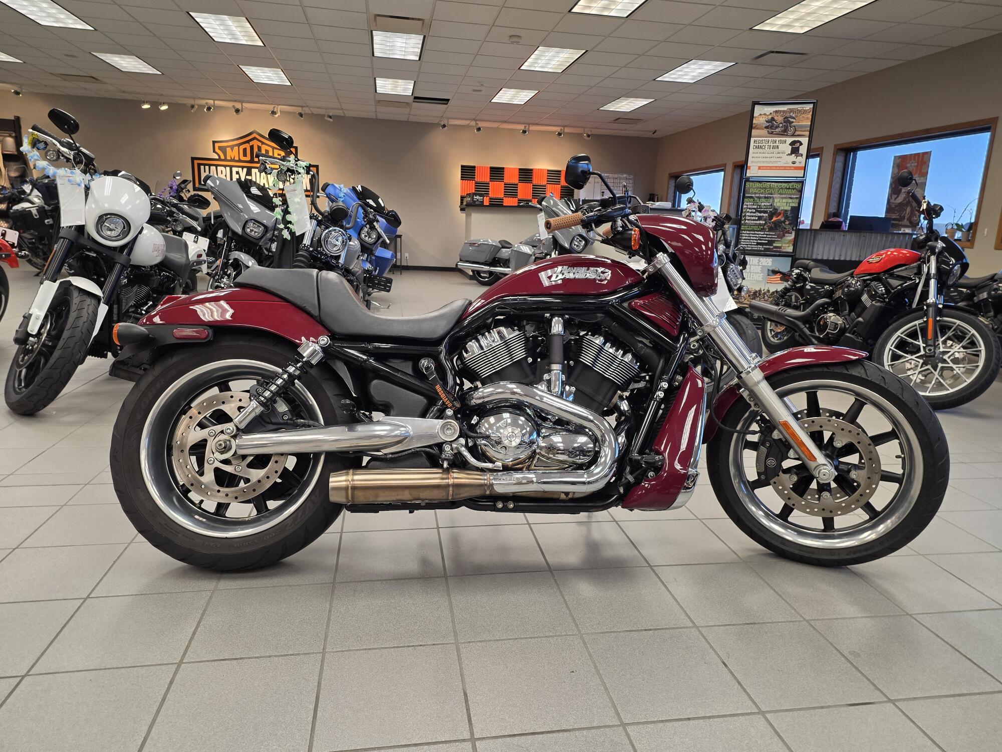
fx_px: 666
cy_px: 376
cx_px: 501
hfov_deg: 73.9
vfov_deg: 58.9
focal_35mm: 23
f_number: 1.7
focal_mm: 6.25
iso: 125
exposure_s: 1/120
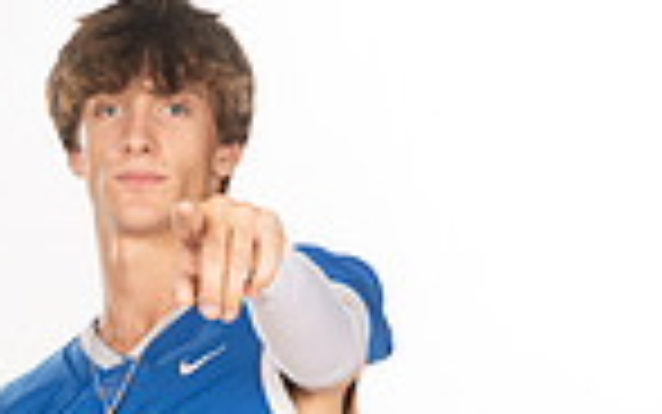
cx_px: 72
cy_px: 940
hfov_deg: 10.7
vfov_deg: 6.5
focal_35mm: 194
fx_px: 3501
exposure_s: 1/320
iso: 800
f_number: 7.1
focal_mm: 62
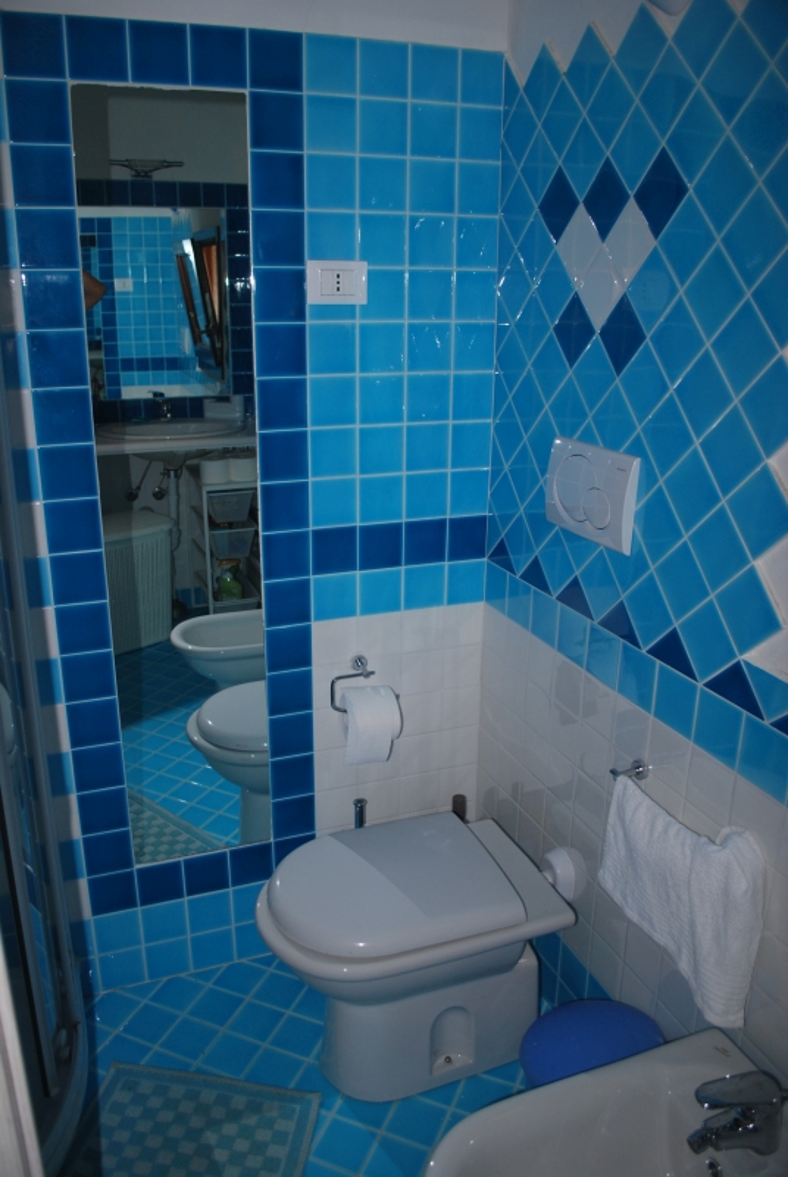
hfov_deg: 48.1
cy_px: 588
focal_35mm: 27
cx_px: 394
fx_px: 883
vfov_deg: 67.3
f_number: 3.5
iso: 200
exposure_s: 1/60
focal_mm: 18
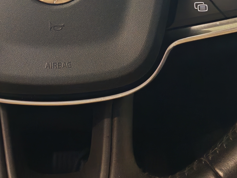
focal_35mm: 81
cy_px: -26
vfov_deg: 17.5
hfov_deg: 23.8
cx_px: 55
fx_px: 555
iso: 1250
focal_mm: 6.12
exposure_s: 1/100
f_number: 1.9
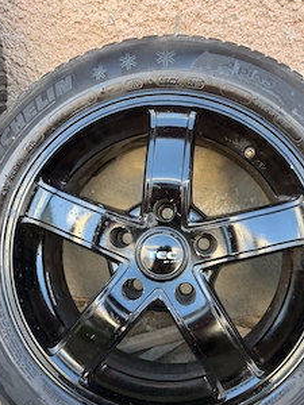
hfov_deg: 44.1
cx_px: 161
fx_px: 375
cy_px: 224
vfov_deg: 56.7
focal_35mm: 32
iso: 100
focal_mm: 6.76
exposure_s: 1/121
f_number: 1.78
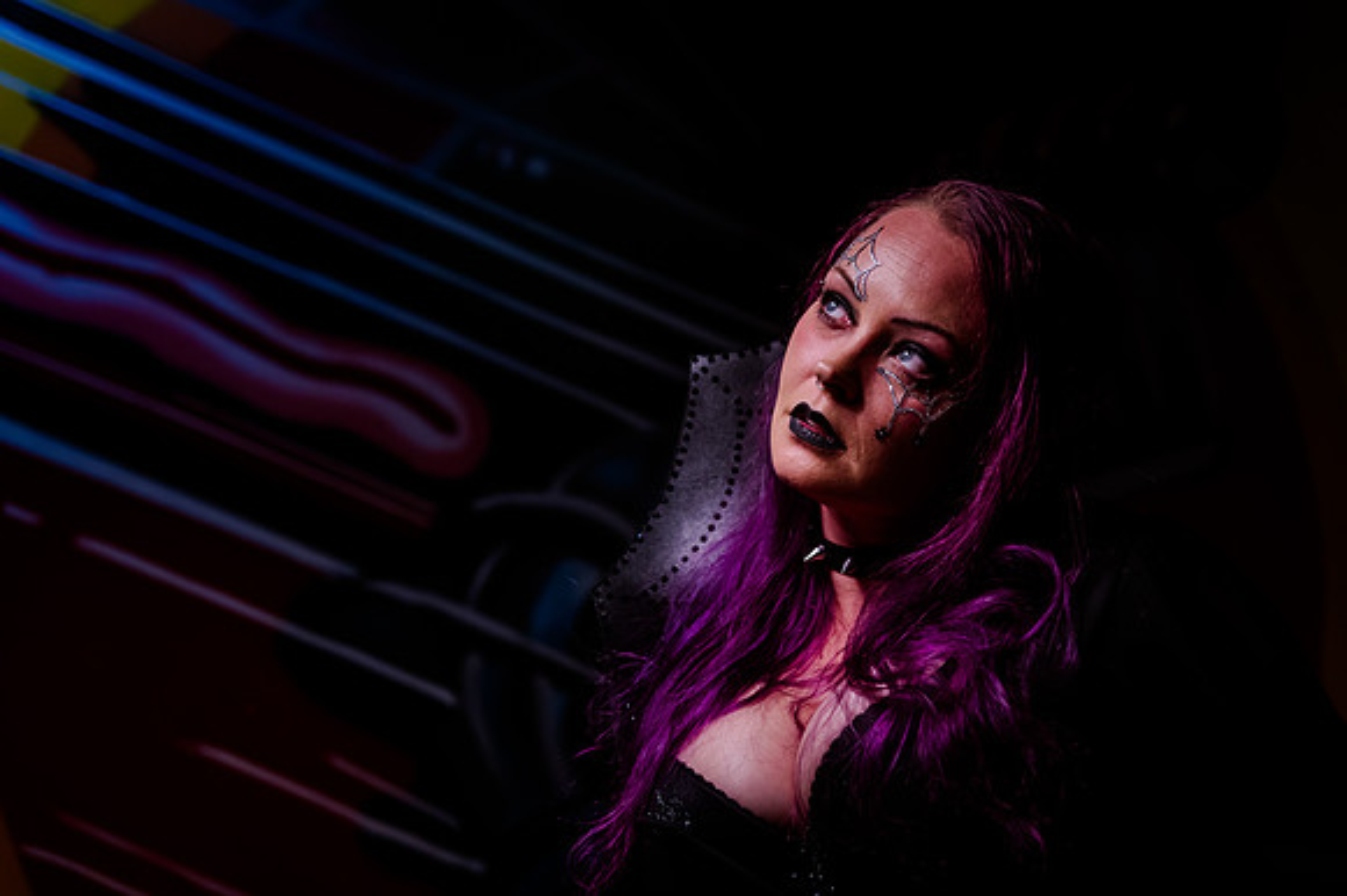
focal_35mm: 70
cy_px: 420
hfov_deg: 29.0
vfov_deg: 19.5
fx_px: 2608
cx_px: 720
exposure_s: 1/400
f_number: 4
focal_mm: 65
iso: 2000
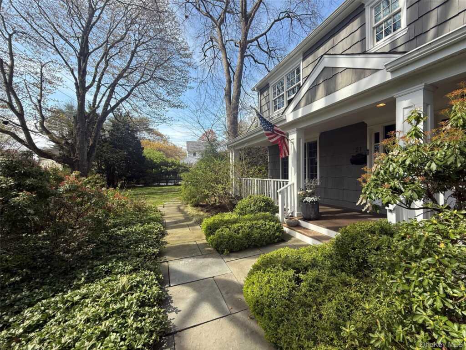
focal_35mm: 14
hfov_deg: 102.1
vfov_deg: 85.7
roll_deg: +0.7
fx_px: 188
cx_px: 233
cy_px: 175
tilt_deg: +0.2
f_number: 2.2
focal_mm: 2.22
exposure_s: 1/596
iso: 50
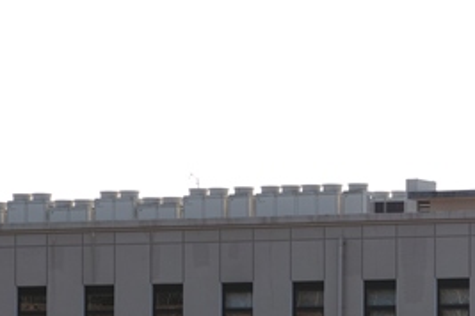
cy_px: 434
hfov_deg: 7.7
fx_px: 3483
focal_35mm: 264
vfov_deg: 5.2
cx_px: 666
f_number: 5.6
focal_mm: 50
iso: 100
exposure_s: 1/400
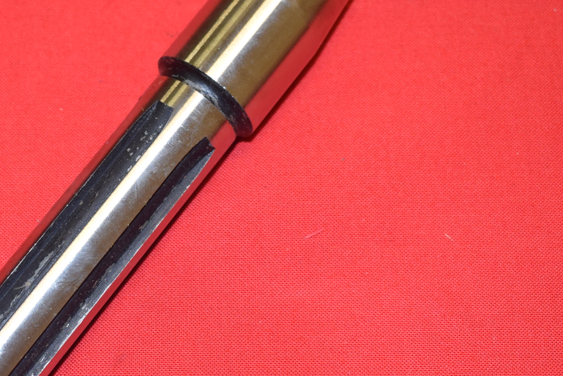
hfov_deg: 23.2
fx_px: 1361
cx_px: 156
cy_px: 223
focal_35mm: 87
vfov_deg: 15.7
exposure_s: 1/80
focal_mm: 26
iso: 500
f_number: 5
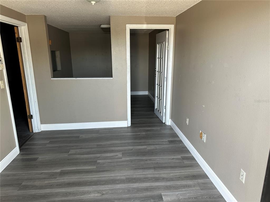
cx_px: 135
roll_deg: -0.6
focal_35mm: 24
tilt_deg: -14.7
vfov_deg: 56.8
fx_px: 187
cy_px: 101
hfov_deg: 71.6
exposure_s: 1/121
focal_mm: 6.86
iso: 200
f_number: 1.78
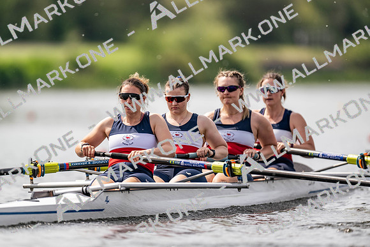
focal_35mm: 600
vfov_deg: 2.3
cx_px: 185
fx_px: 6168
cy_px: 124
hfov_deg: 3.4
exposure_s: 1/2500
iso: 250
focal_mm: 600
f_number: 4
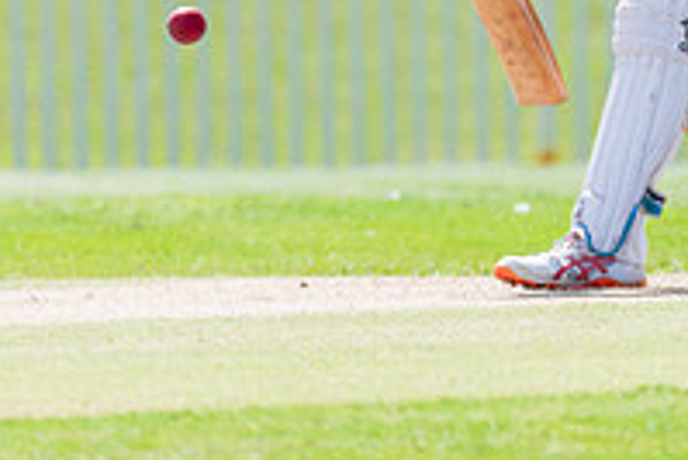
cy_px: -48
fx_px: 43565
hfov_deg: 0.9
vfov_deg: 0.6
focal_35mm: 2278
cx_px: 548
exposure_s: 1/2000
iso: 640
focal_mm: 600
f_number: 6.3
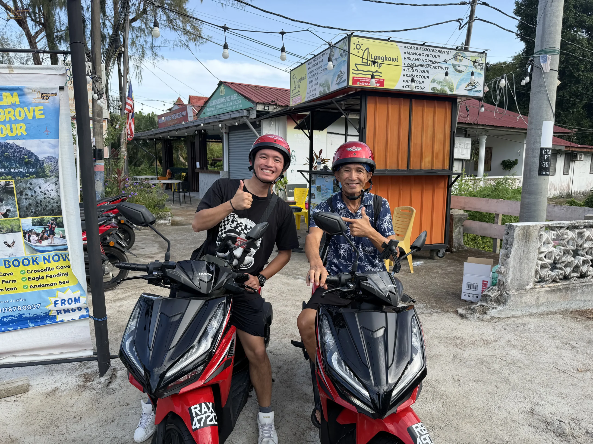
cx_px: 296
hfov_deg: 71.6
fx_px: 411
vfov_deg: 56.8
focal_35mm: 24
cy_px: 222
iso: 80
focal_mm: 6.76
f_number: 1.78
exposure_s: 1/1230
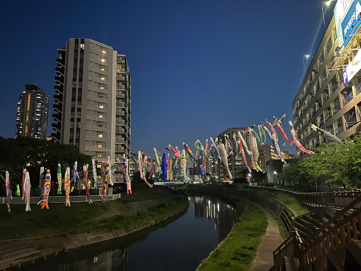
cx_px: 180
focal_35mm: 24
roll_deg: +1.0
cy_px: 136
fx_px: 250
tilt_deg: +10.2
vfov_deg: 56.8
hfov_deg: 71.6
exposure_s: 1/20
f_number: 1.78
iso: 1600
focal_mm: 6.86
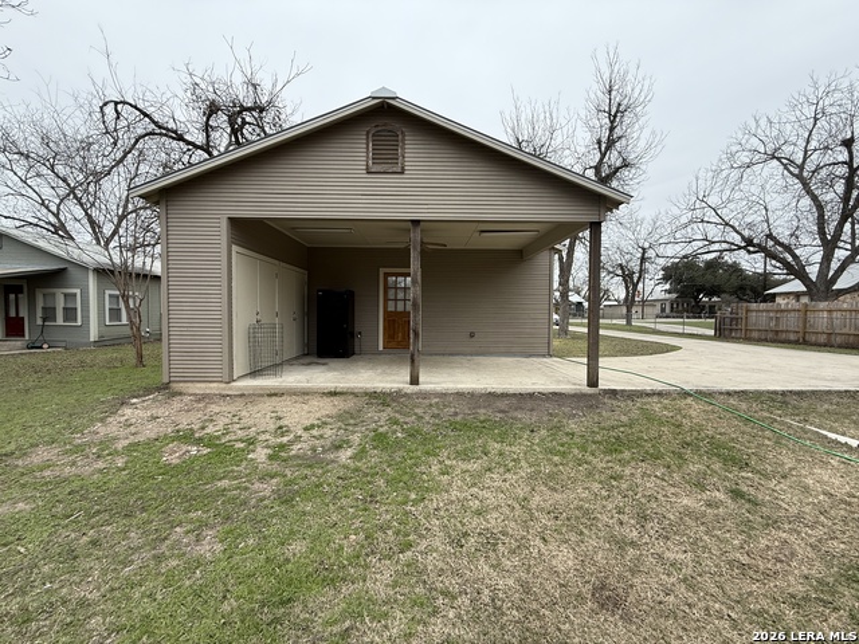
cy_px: 322
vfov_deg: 85.7
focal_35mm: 14
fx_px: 347
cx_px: 430
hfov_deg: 102.1
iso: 50
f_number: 2.2
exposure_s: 1/658
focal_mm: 2.22
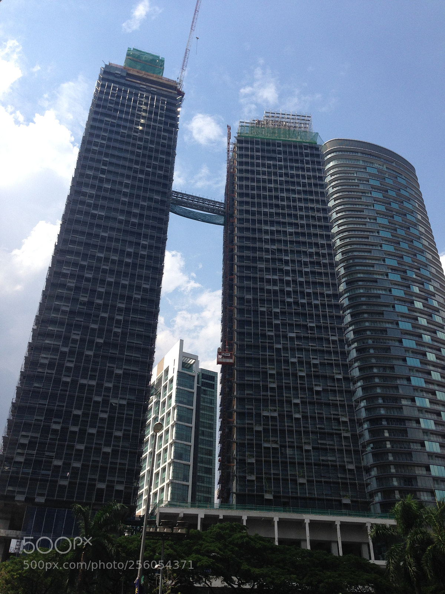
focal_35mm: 33
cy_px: 297
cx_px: 222
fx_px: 566
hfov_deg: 42.9
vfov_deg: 55.4
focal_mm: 4.12
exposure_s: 1/2008
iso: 50
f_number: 2.4
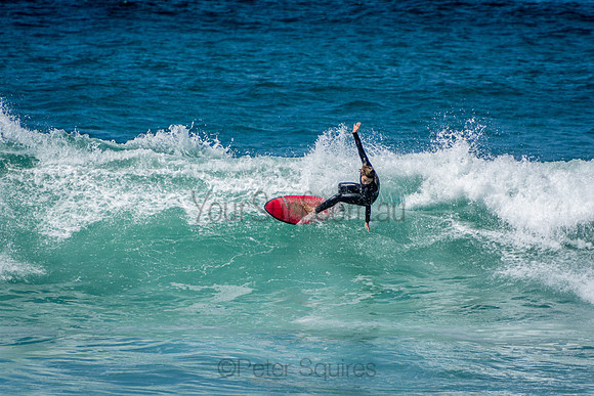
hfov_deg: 3.4
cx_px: 297
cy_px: 198
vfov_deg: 2.3
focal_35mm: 600
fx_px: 9902
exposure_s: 1/2000
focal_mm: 400
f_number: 5.6
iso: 280
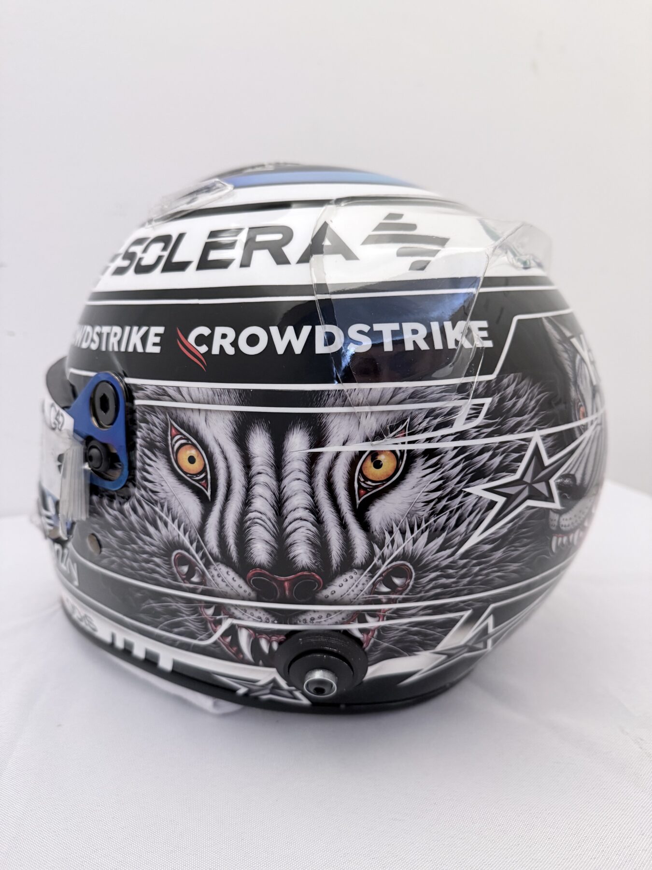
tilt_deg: -11.2
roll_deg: +1.6
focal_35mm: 24
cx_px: 326
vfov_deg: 71.6
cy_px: 435
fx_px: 603
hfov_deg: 56.8
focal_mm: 6.76
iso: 400
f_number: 1.78
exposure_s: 1/50
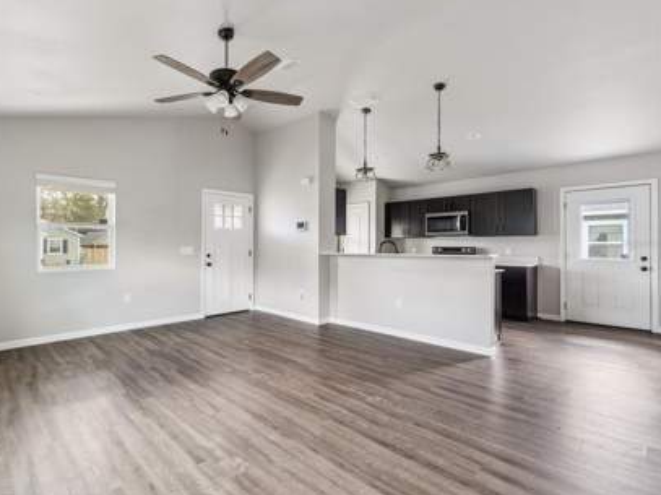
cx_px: 274
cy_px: 243
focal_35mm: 17
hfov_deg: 90.2
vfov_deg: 74.7
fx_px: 325
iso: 200
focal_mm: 10
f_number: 8
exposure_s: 1/2.5
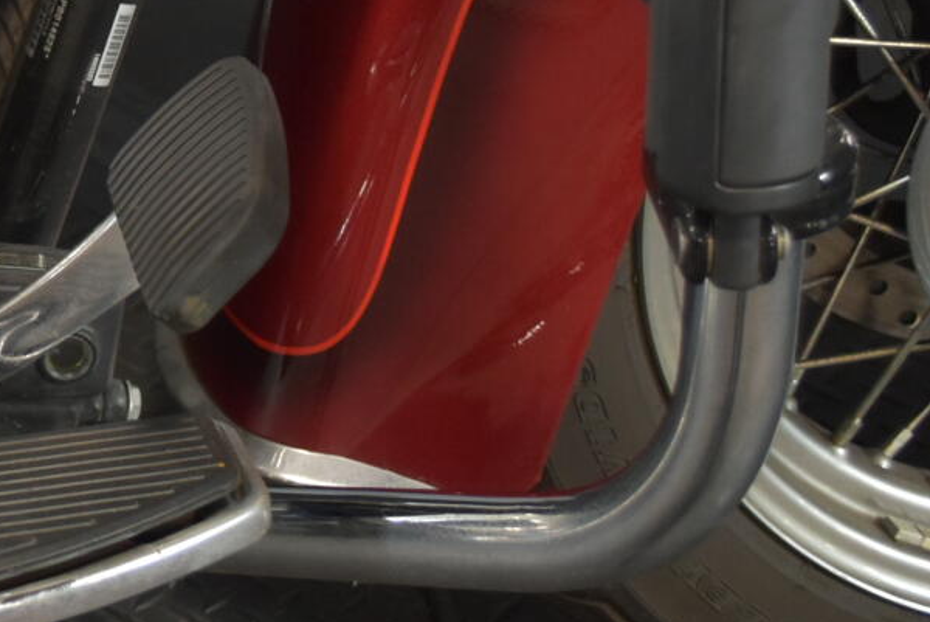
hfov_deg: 15.7
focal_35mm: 120
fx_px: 3102
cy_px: -161
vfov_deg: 11.2
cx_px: -470
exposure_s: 1/30
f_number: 4
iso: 1000
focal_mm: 24
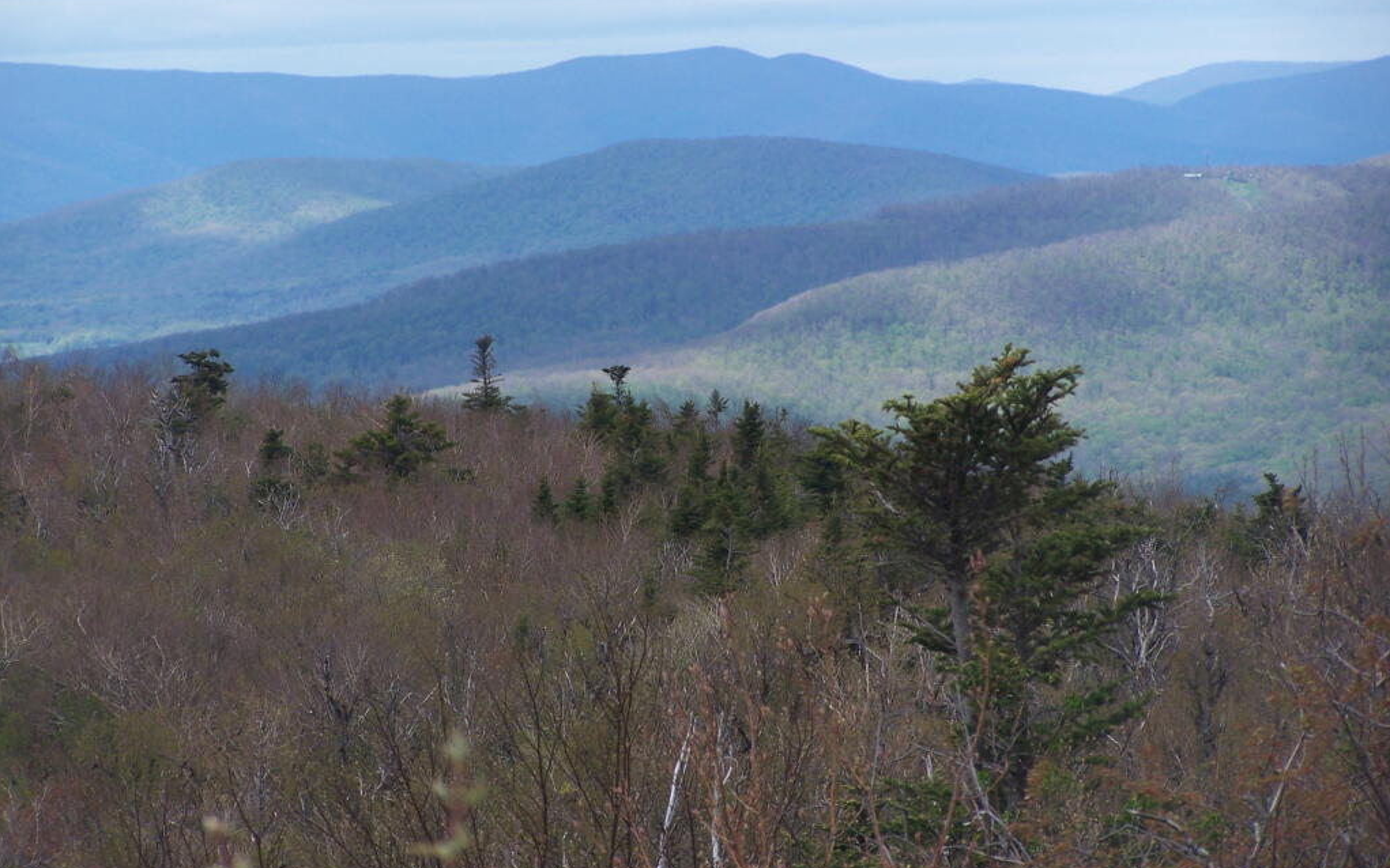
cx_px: 694
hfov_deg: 8.3
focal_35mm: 253
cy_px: 365
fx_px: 9584
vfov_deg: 5.2
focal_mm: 39.5
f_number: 3.3
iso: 80
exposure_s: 1/800
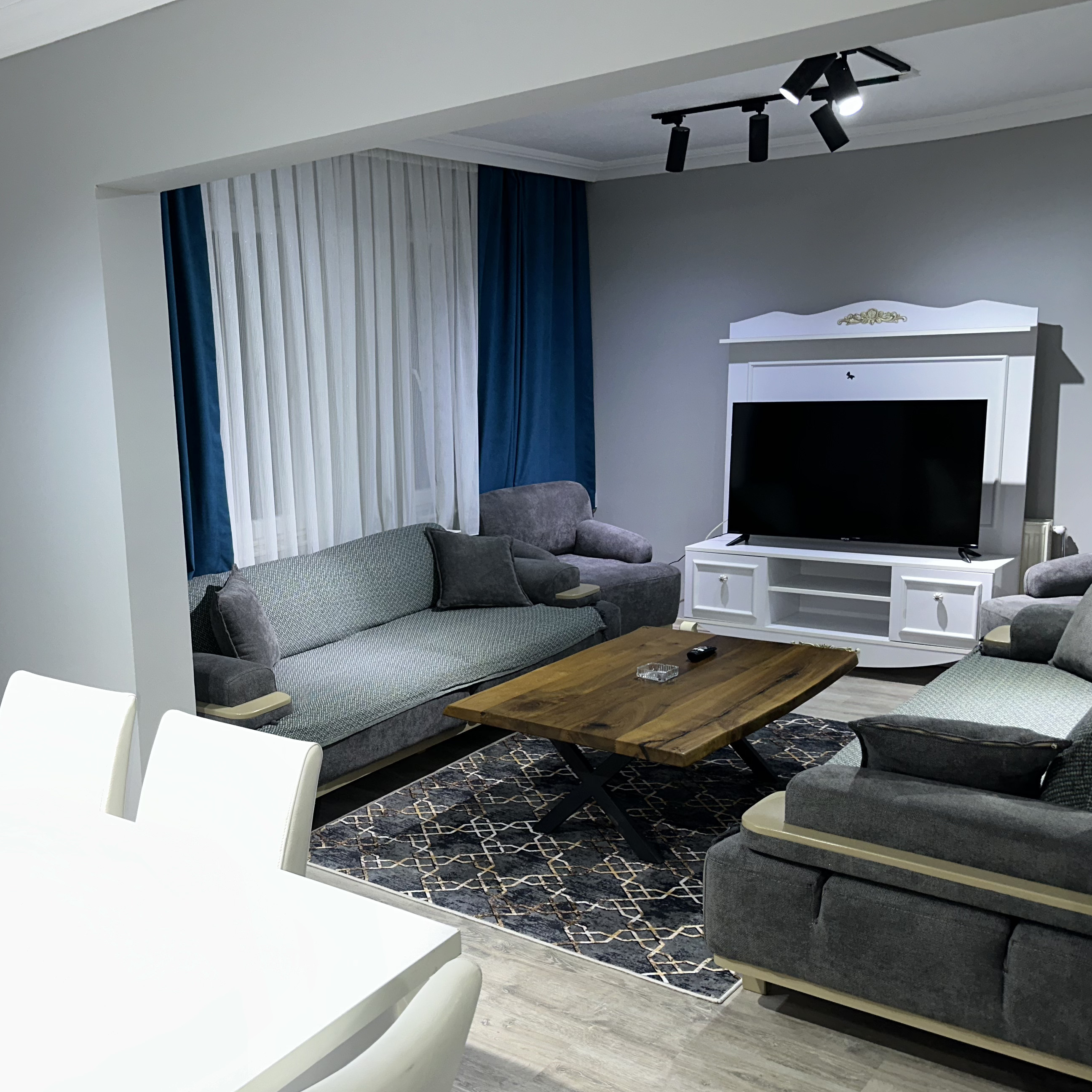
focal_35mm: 33
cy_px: 572
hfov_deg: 48.6
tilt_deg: -10.8
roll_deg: +3.1
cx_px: 334
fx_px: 1178
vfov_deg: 49.7
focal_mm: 6.86
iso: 100
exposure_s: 1/21
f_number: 1.78
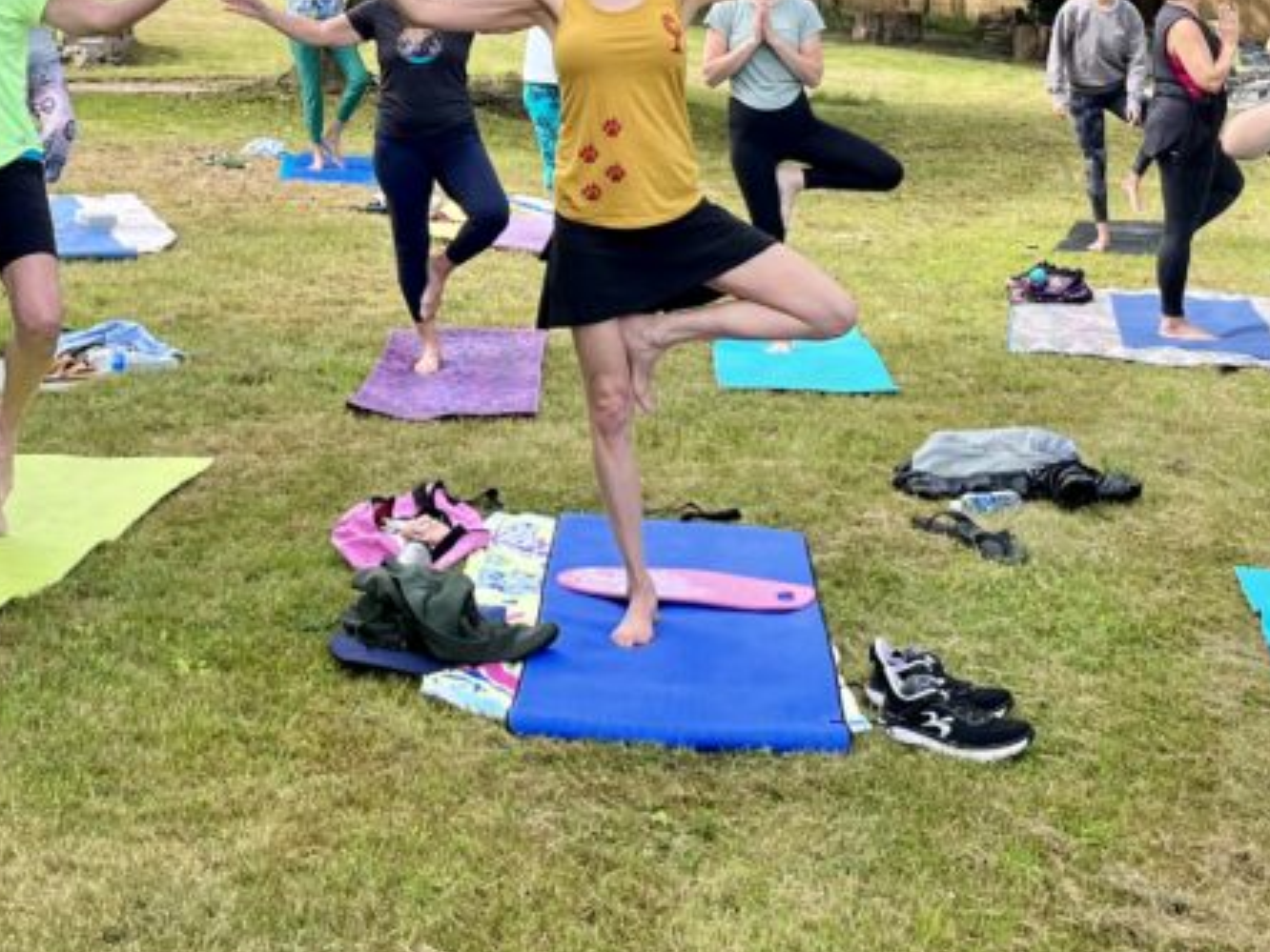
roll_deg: +0.0
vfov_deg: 23.7
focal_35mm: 60
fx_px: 2201
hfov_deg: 31.8
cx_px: 366
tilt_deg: +0.8
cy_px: 74
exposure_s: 1/1009
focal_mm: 5.1
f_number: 1.6
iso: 50
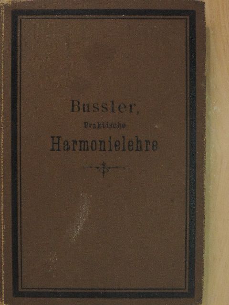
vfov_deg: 32.2
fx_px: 529
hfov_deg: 24.4
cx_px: 114
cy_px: 152
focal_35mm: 60
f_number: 3.7
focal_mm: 10.7
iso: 1600
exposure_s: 1/100
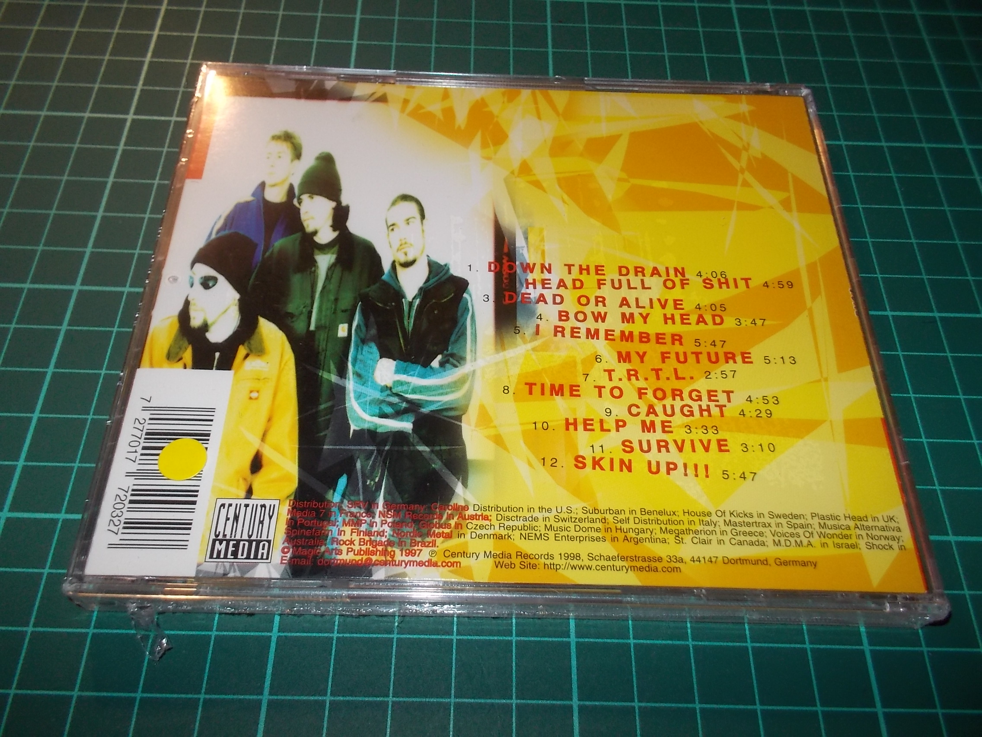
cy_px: 368
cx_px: 491
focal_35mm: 29
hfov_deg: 61.7
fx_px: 823
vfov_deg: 48.2
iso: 200
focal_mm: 4.1
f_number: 3.3
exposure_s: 1/30
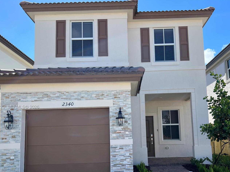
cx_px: 128
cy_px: 107
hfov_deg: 55.2
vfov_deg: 42.6
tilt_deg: +6.8
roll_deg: +2.1
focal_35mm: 33
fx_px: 219
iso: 50
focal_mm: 5.7
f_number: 1.5
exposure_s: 1/2695
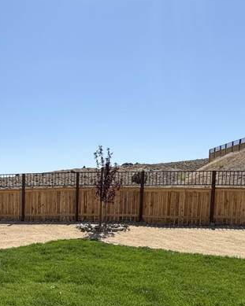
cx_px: -6
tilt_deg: -5.5
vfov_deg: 39.9
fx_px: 408
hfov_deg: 30.8
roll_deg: -0.2
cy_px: 234
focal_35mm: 45
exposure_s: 1/2770
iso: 50
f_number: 2.2
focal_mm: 2.22
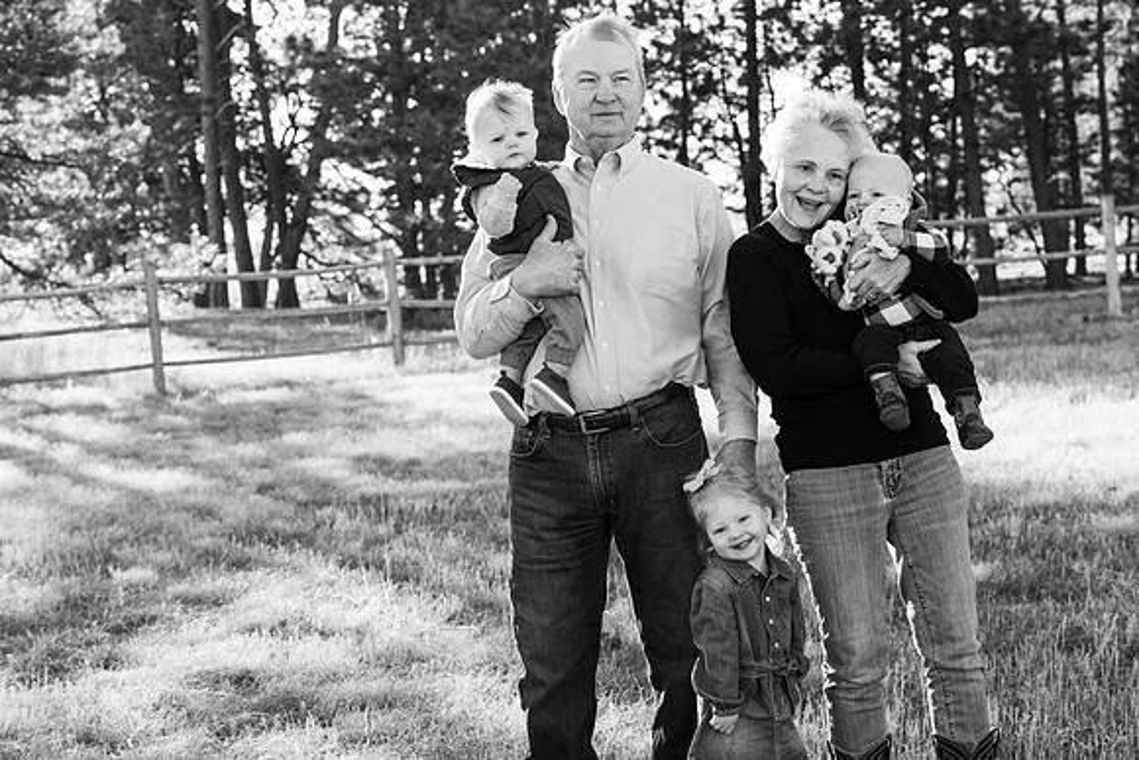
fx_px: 2215
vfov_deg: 19.5
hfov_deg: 28.8
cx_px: 570
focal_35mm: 70
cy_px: 380
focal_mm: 70
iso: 1000
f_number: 7.1
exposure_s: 1/320
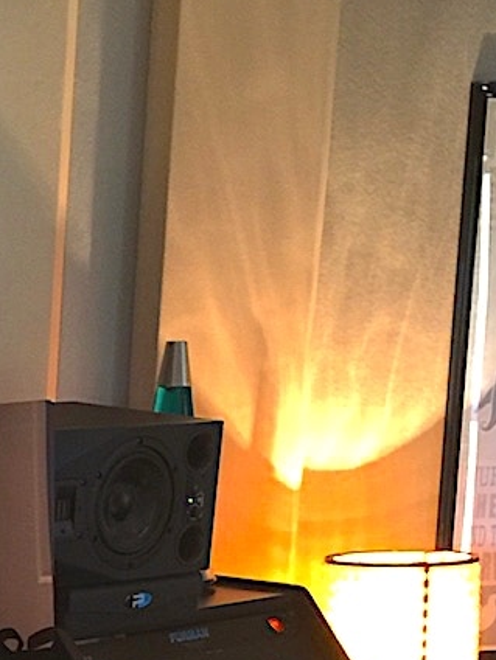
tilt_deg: -12.0
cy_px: 746
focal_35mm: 91
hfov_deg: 15.3
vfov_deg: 20.4
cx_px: -180
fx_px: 1738
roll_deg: +0.3
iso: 64
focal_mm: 4.15
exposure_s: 1/4
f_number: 2.2
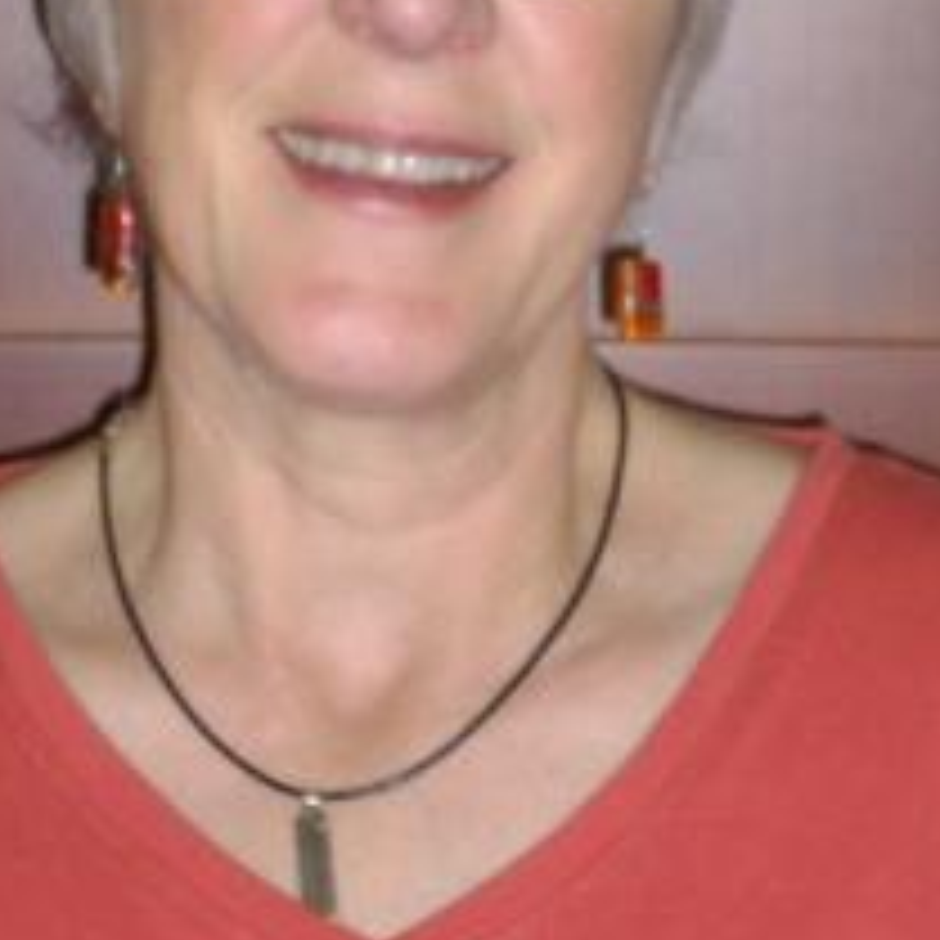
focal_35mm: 146
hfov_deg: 12.0
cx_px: 445
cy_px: 85
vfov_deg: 11.9
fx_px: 4485
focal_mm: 12.8
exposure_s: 1/80
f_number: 4.2
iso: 200
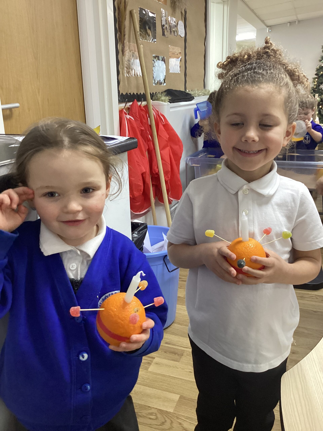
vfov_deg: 58.4
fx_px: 386
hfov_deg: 45.4
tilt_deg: -19.2
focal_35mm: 31
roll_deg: +0.7
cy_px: 216
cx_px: 162
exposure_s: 1/50
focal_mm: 3.3
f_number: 2.4
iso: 250
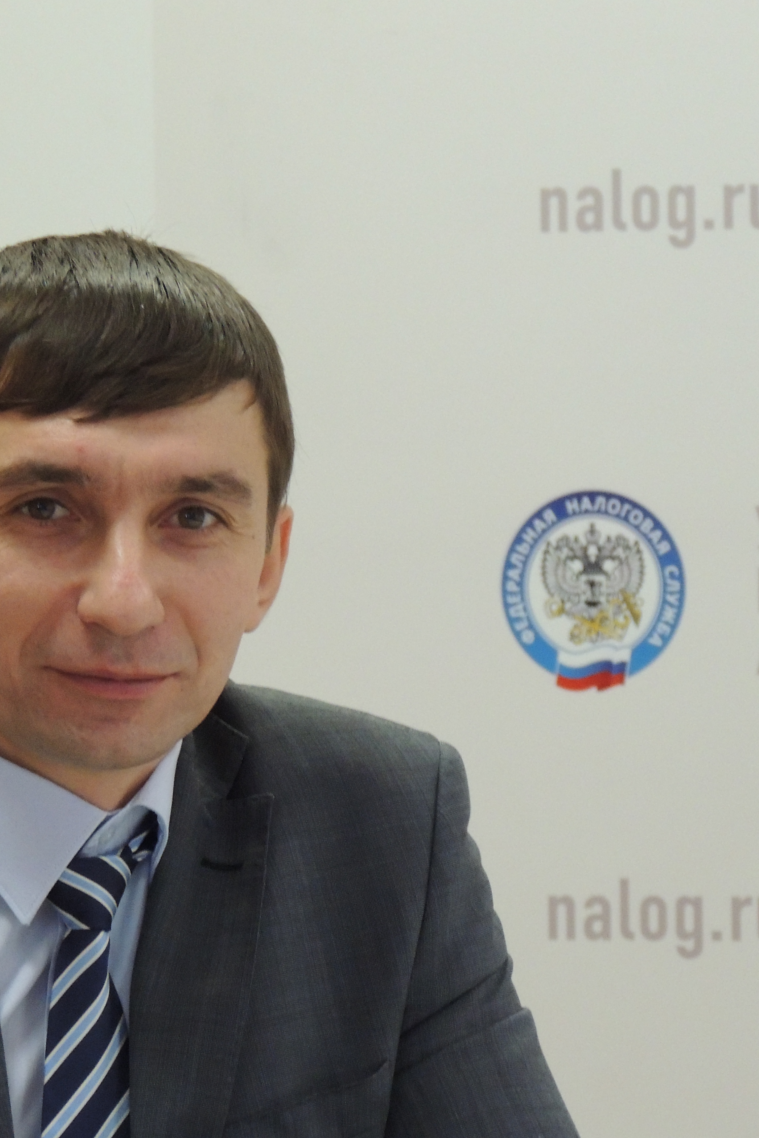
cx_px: 183
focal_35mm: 417
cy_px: 569
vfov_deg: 4.9
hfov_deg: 3.3
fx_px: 13185
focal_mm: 53.5
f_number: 4.8
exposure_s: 1/30
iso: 800
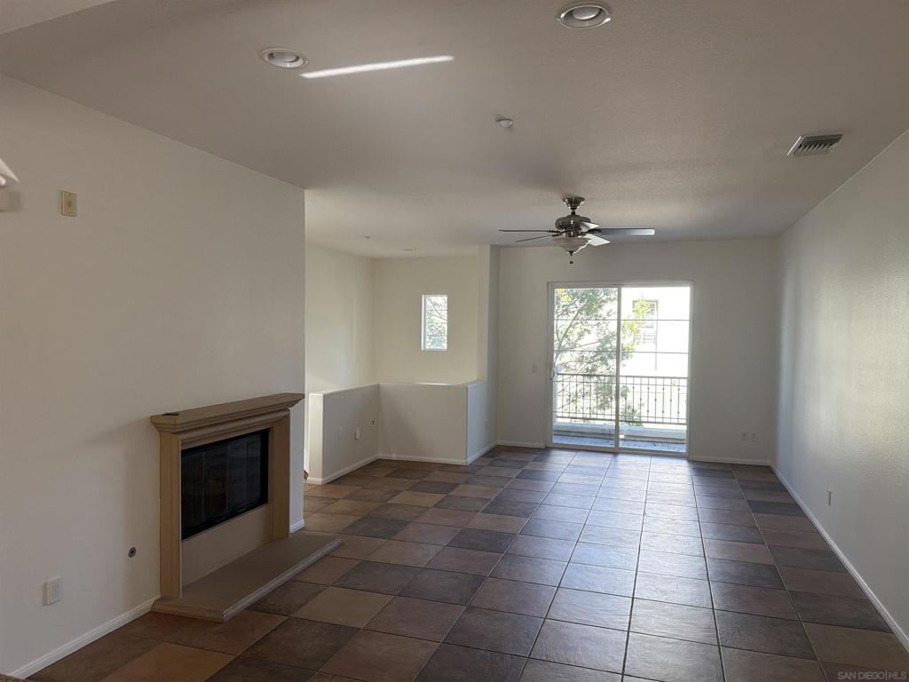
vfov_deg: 56.8
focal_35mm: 24
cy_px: 341
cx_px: 454
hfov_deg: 71.6
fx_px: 630
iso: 125
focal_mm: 6.76
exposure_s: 1/214
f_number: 1.78
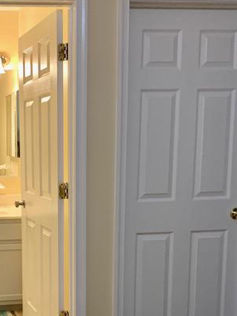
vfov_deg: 42.8
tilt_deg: -13.5
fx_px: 383
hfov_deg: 34.3
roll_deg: -1.8
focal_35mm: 42
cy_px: 252
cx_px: 112
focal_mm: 4.25
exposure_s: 1/60
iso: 200
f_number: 1.8
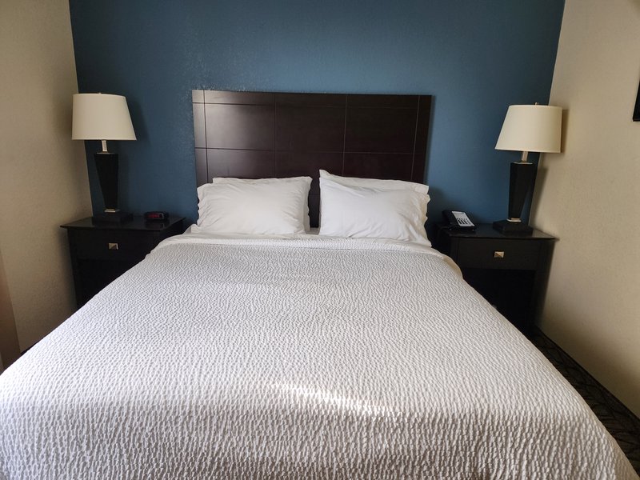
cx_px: 320
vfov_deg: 58.9
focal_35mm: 23
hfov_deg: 73.9
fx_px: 425
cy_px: 240
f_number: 1.8
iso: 100
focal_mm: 6.4
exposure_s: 1/180
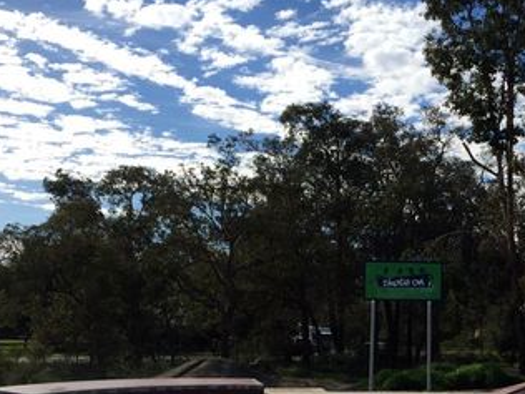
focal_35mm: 55
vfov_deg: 25.5
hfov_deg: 34.3
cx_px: 387
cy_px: 371
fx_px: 834
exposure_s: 1/2639
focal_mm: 4.15
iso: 32
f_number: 2.2
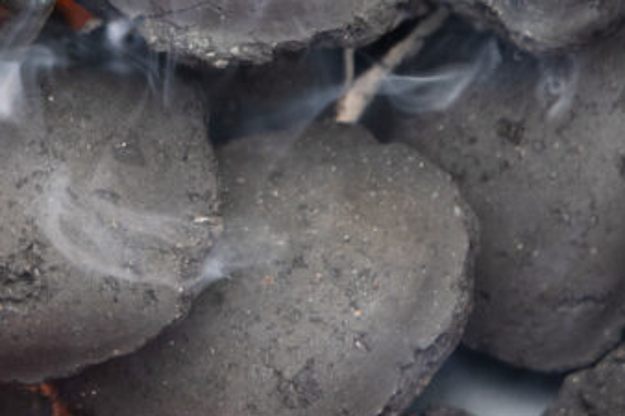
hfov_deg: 5.7
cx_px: 233
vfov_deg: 3.8
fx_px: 6316
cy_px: -25
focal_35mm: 364
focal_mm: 80
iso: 160
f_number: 4
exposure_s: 1/160
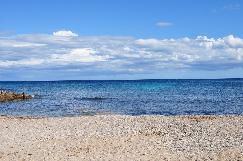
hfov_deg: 41.2
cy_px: 80
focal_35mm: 48
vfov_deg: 28.0
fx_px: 324
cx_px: 122
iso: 200
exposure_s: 1/400
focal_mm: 32
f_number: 11
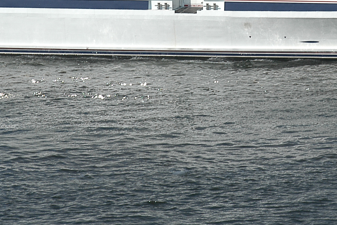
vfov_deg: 4.0
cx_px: 193
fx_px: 3186
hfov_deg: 6.1
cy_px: -45
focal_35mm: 340
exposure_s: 1/500
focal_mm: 85
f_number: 11
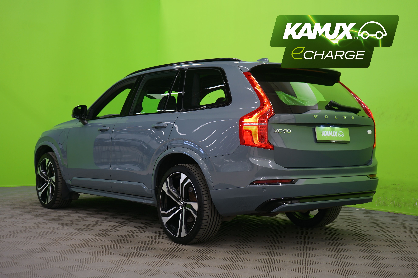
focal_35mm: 49
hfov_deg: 40.3
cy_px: 139
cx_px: 209
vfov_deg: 27.5
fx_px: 569
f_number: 4.5
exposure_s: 1/8
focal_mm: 49
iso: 400
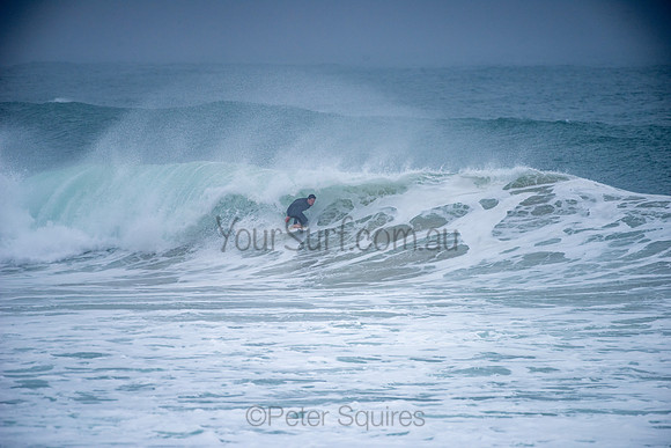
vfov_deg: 2.8
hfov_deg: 4.1
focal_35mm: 500
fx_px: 9321
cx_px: 336
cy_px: 224
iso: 220
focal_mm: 500
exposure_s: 1/1000
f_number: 5.6
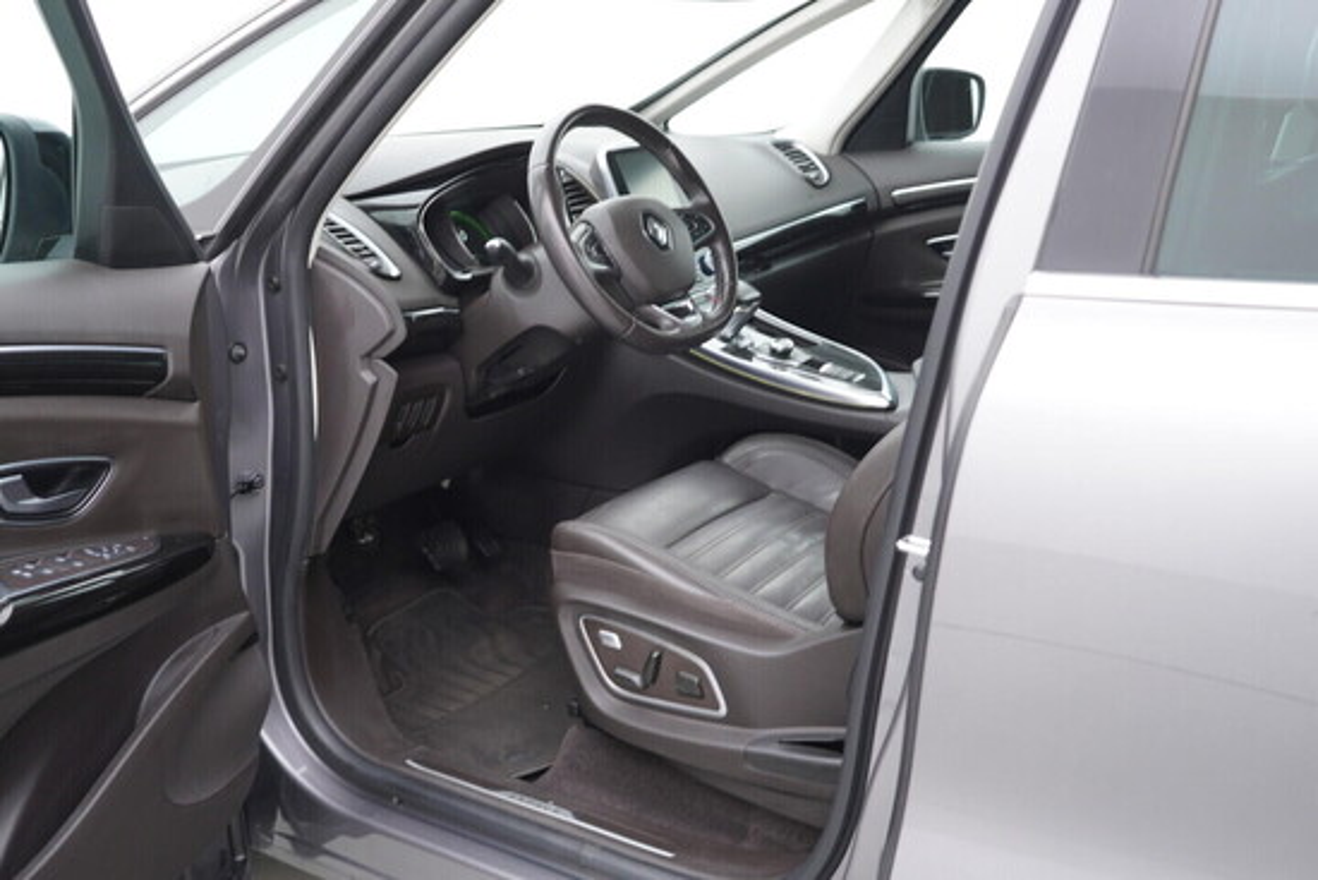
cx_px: 659
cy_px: 440
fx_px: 1318
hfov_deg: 53.1
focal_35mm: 36
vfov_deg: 36.9
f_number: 2.8
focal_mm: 24
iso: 200
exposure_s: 1/40
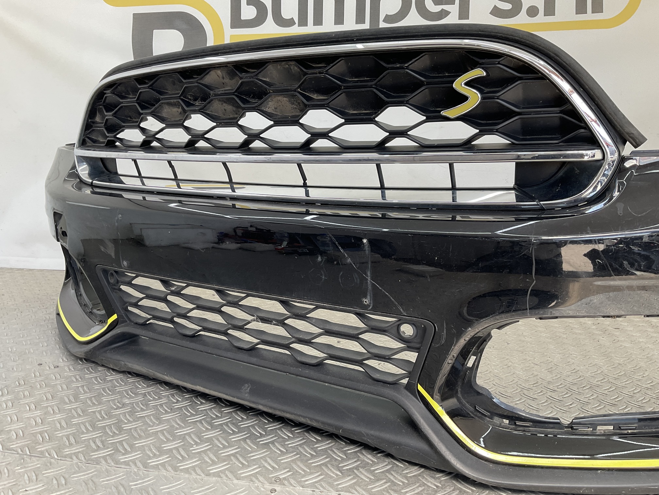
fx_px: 552
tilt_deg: -11.3
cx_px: 330
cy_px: 248
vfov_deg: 48.2
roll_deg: -1.9
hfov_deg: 61.7
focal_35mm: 29
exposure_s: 1/100
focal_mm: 3
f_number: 1.8
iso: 25
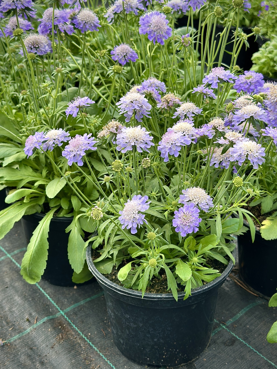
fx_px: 512
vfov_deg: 39.7
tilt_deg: -29.6
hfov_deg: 30.3
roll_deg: -1.3
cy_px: 184
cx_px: 138
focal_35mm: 48
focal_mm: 6.86
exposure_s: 1/919
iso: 80
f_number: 1.78
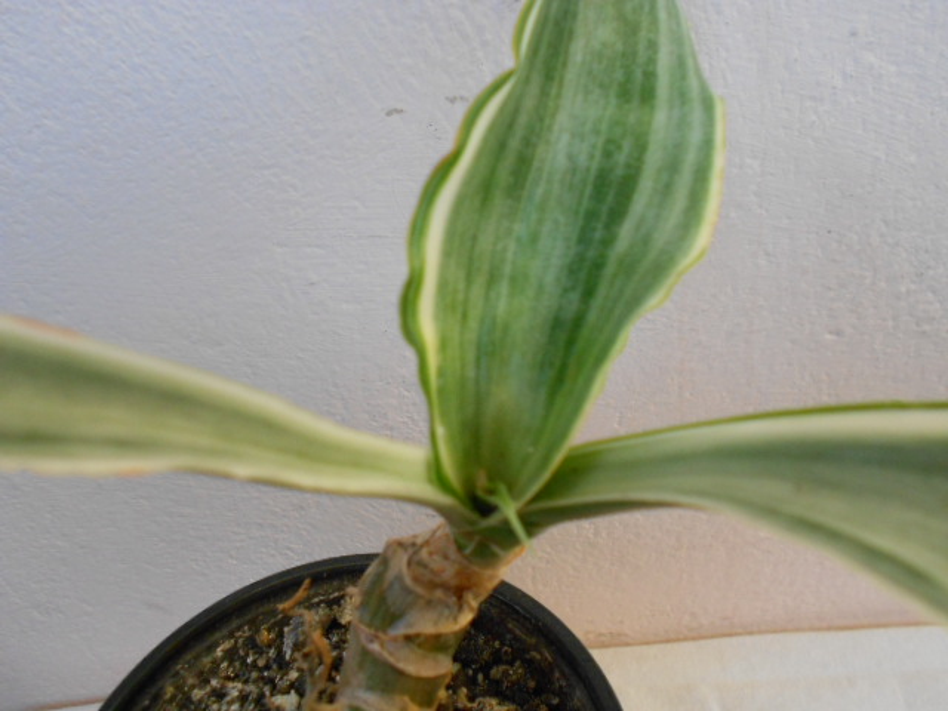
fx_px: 876
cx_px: 474
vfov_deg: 44.2
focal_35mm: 32
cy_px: 356
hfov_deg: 56.8
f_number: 3.6
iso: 320
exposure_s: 1/30
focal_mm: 6
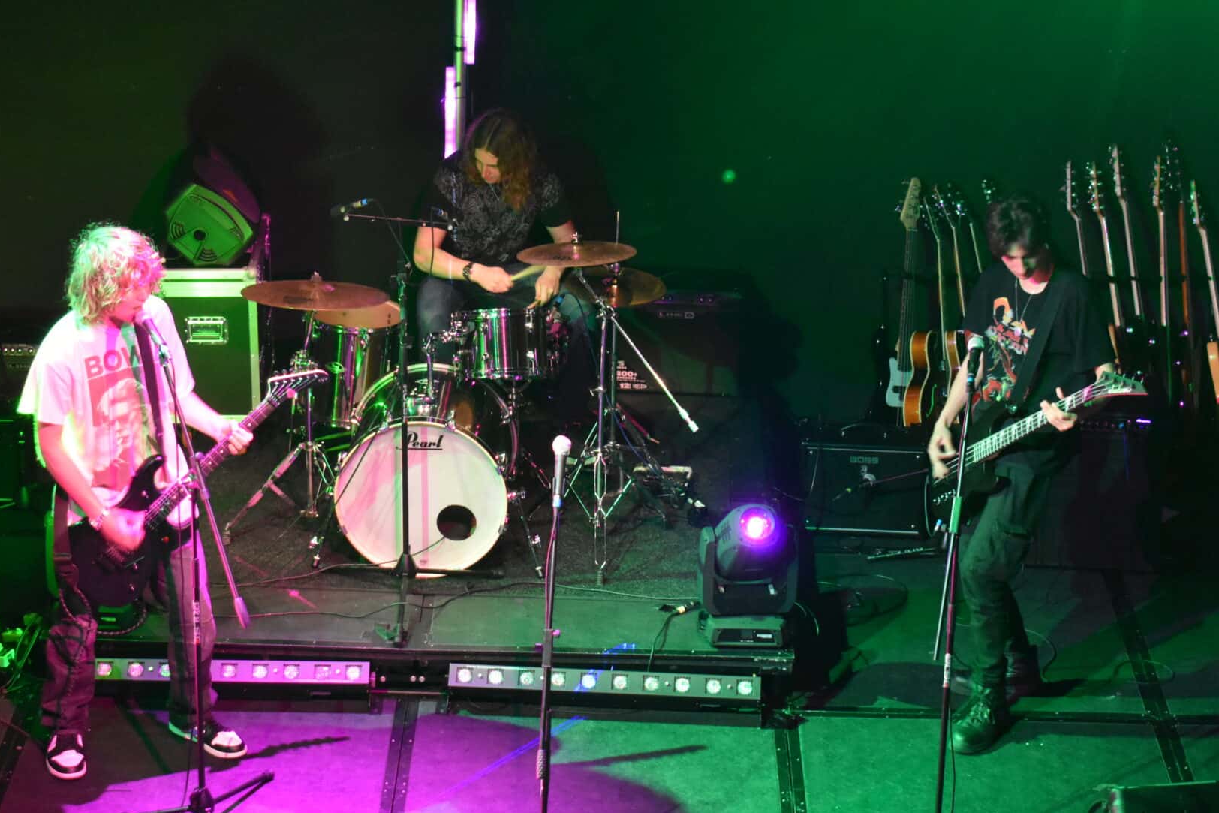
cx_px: 547
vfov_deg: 15.7
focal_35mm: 87
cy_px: 391
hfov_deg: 23.4
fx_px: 2946
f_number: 5.3
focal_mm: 46
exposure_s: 1/30
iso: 3200
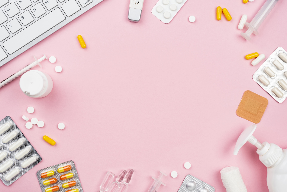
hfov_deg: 39.6
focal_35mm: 50
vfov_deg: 27.0
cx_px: 144
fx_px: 399
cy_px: 96
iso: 100
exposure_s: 1/100
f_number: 9
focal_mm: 50
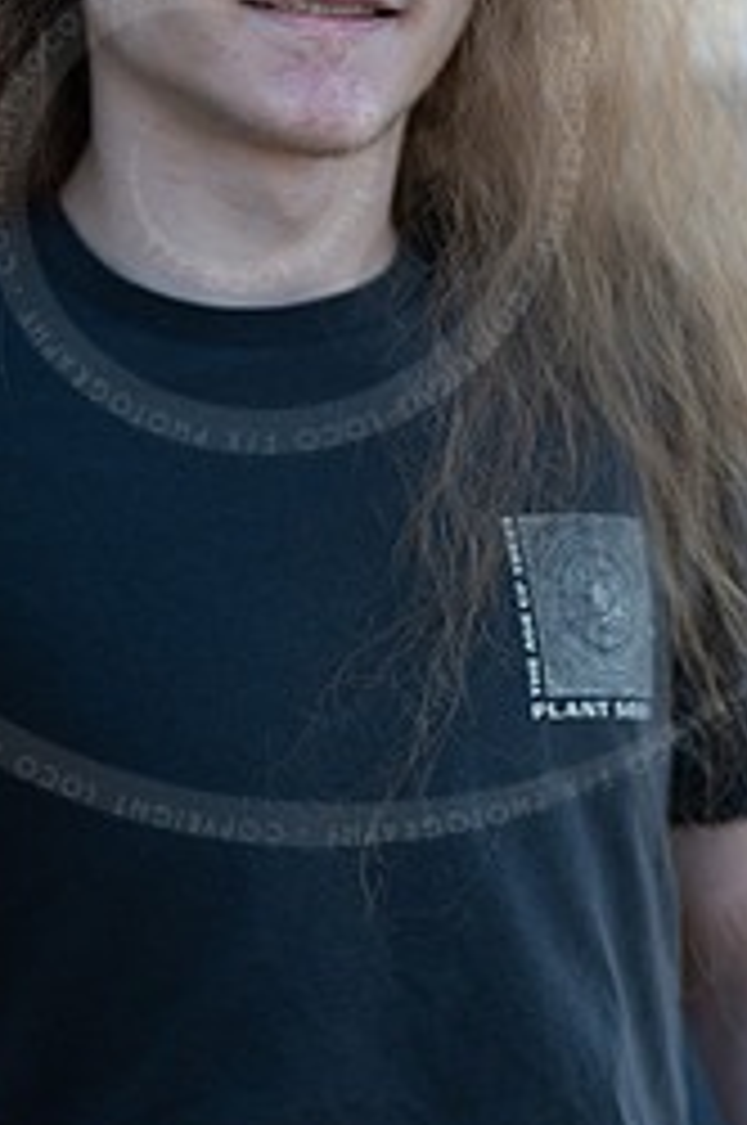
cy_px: 261
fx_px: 7147
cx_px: 274
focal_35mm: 229
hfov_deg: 6.0
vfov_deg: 9.0
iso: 64
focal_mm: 85
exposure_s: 1/800
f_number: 1.2
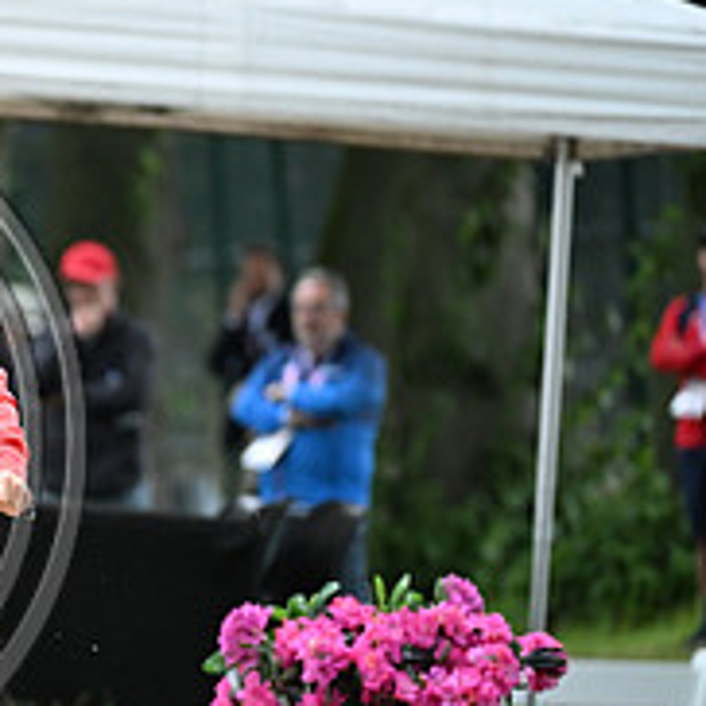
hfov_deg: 2.4
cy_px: 386
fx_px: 16914
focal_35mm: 733
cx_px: -357
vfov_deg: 2.4
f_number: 4.5
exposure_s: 1/800
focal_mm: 270
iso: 2800
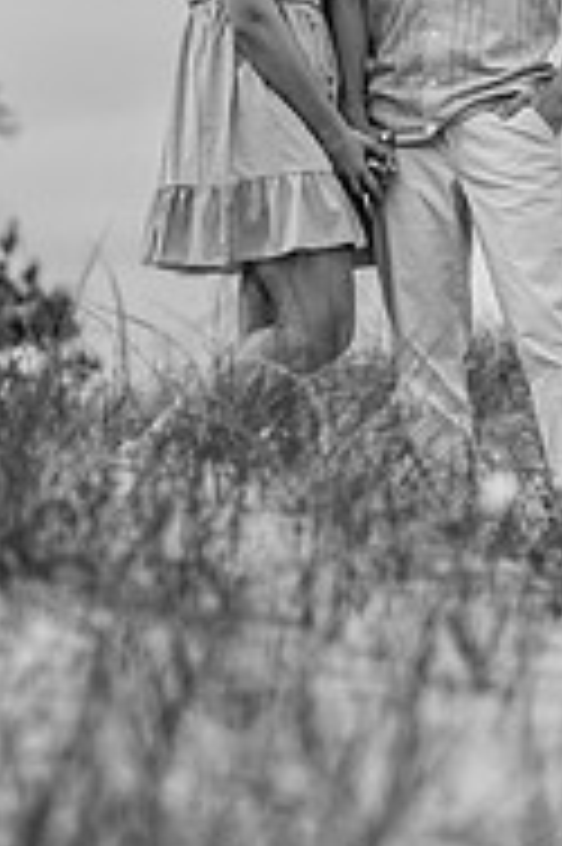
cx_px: 436
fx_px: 4785
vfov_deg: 10.1
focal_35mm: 204
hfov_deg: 6.7
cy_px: 302
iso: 200
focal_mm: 85
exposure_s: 1/1000
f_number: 2.8
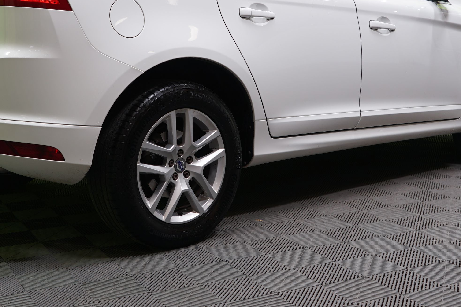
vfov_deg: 23.1
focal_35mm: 58
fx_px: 743
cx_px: 191
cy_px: 73
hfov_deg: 34.4
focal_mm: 29
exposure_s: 1/13
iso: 125
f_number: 5
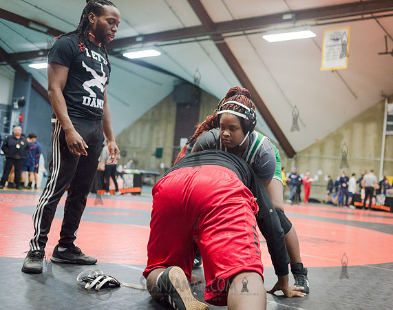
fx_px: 476
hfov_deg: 44.5
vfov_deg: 36.1
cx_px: 244
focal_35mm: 41
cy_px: 163
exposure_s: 1/320
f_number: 3.2
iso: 4000
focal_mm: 35
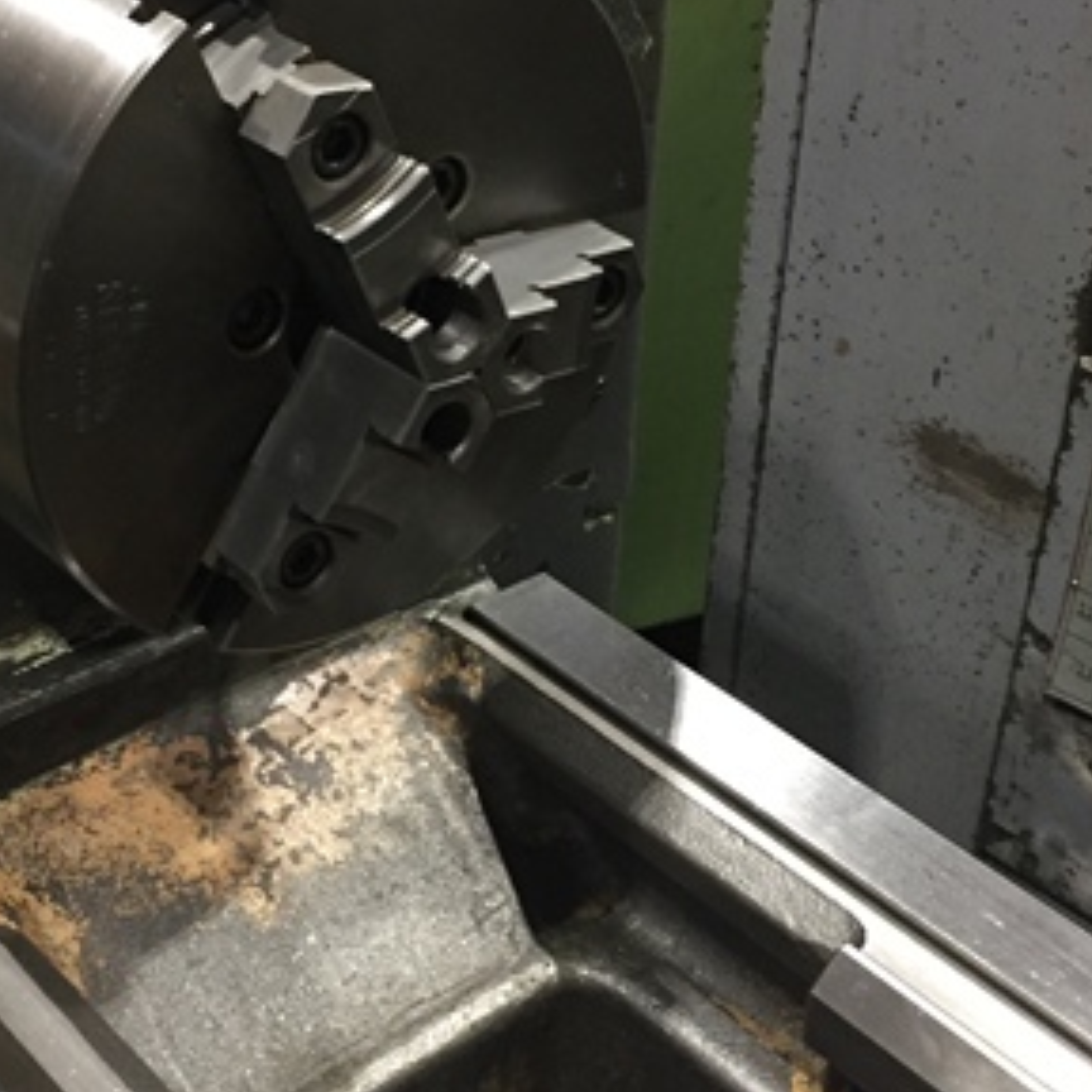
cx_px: 497
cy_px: 523
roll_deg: -2.5
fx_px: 2034
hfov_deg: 30.0
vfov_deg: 30.0
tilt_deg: -33.3
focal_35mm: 57
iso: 160
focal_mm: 4.15
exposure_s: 1/30
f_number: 2.2
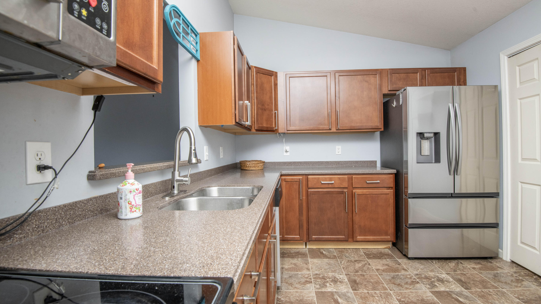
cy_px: 151
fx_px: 244
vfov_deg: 63.9
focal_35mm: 17
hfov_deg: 95.9
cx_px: 274
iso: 500
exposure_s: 1/160
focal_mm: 16
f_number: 9
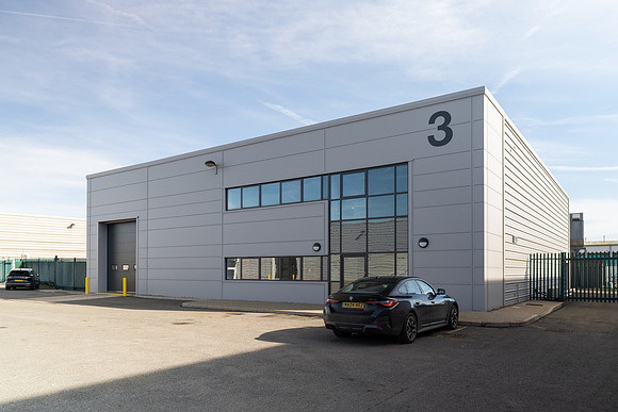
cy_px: 206
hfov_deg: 71.5
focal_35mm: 25
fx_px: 429
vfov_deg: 51.3
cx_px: 309
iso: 640
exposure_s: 1/80
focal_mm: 25
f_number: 4.5
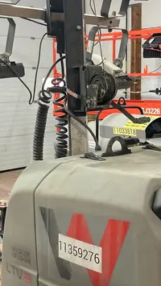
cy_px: 165
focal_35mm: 63
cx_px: 74
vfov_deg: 33.3
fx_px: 478
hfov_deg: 19.1
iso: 125
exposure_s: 1/60
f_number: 1.8
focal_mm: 3.99
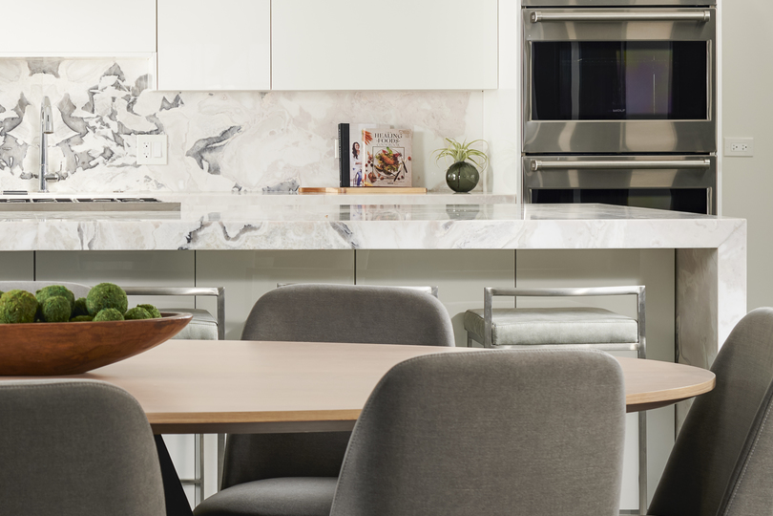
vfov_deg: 13.7
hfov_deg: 19.9
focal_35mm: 100
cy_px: 162
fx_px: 2147
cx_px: 17
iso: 100
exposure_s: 1/200
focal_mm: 50
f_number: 9
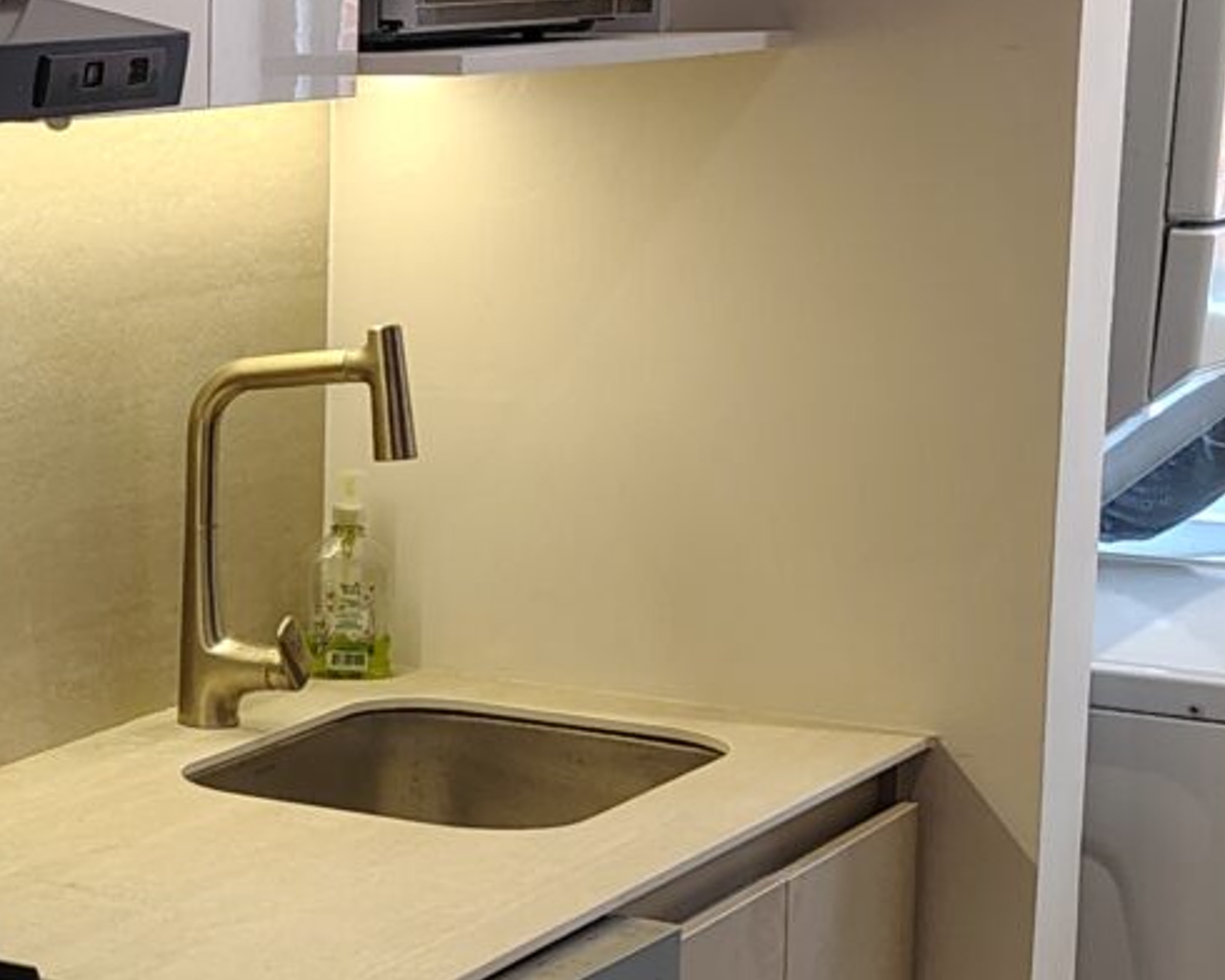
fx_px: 3553
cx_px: -625
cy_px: 542
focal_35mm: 98
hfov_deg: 17.5
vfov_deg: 15.7
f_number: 1.8
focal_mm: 5.56
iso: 373
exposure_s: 1/120
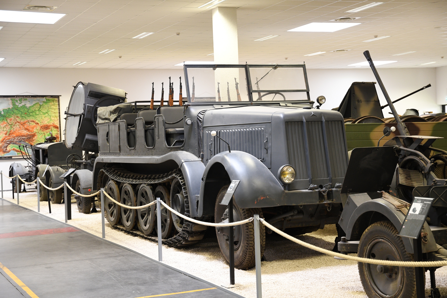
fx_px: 745
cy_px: 149
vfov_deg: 22.6
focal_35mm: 60
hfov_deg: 33.4
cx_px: 224
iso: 800
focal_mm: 40
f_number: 3.5
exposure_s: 1/50
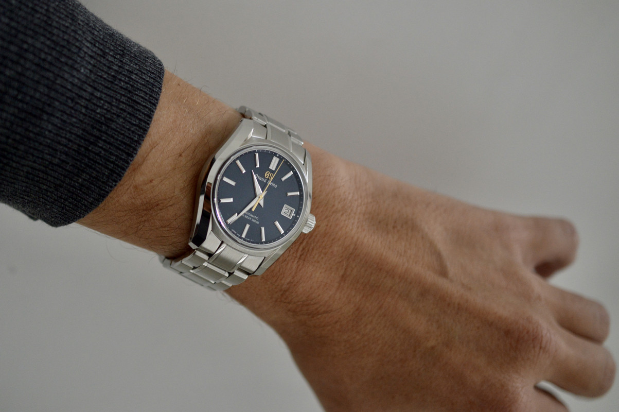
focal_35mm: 60
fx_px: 1031
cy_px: 206
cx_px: 310
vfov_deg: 22.6
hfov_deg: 33.4
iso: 900
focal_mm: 40
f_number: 3
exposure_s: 1/60
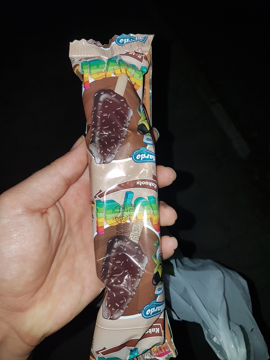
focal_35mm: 26
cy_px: 180
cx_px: 135
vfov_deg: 67.3
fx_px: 270
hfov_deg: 53.1
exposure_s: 1/141
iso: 40
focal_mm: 4.2
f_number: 1.7
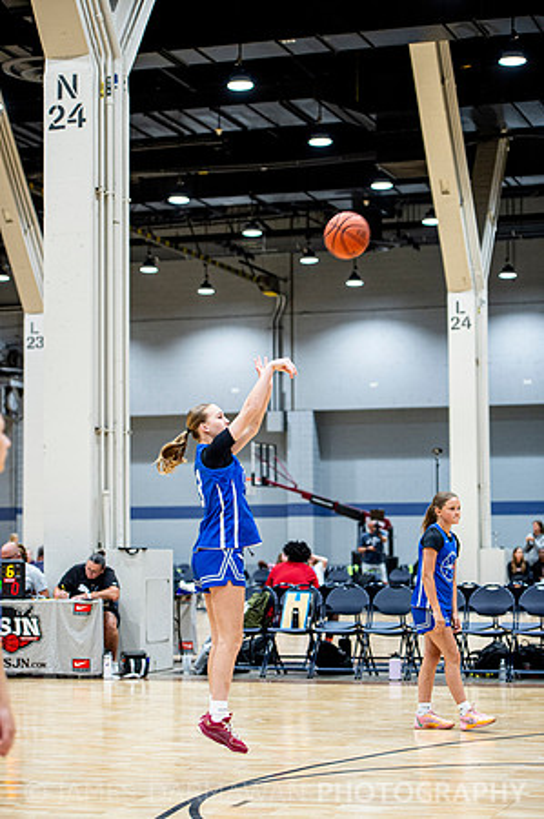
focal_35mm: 85
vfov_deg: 23.9
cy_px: 410
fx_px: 1931
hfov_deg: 16.0
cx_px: 272
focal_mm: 85
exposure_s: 1/320
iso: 2500
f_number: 2.8
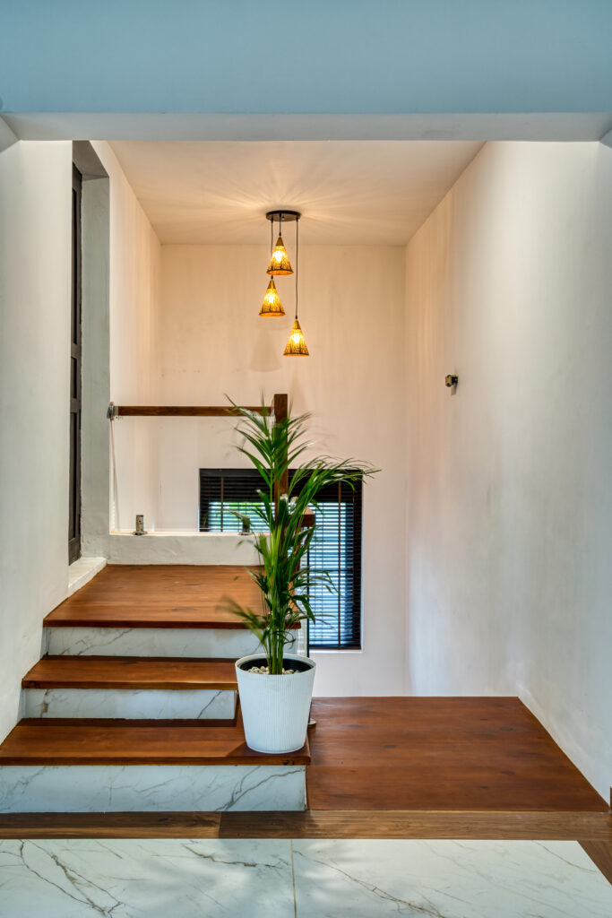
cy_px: 459
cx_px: 306
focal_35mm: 35
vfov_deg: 54.4
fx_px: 892
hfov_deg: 37.9
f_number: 13
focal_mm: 35
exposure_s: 1/1.25
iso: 320
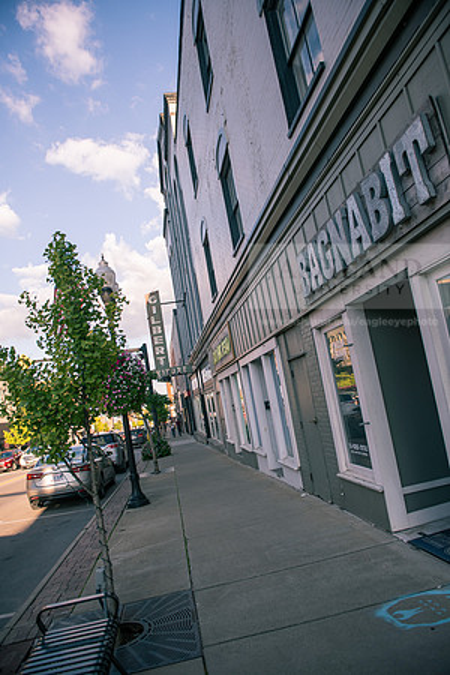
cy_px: 338
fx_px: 450
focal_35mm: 24
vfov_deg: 73.7
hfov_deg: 53.1
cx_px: 225
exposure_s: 1/500
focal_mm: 24
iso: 125
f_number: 3.5
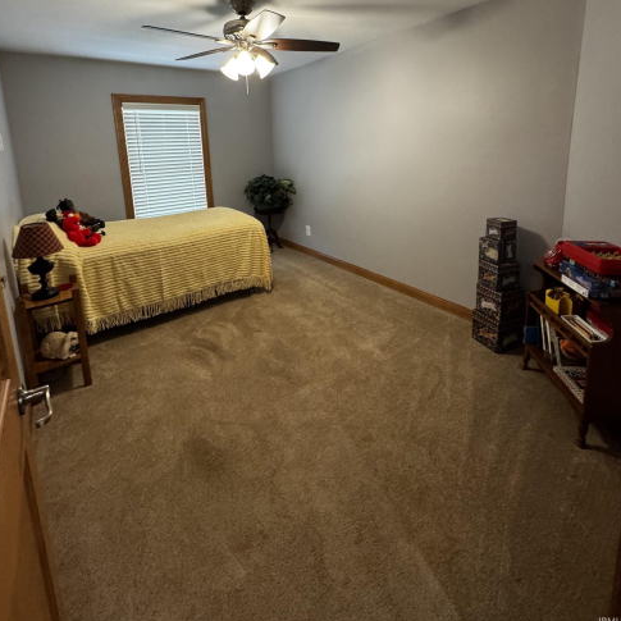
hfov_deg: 84.0
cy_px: 202
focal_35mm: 17
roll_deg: +3.3
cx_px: 307
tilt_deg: -11.9
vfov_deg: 80.9
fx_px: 345
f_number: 2.2
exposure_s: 1/60
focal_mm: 2.22
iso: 320
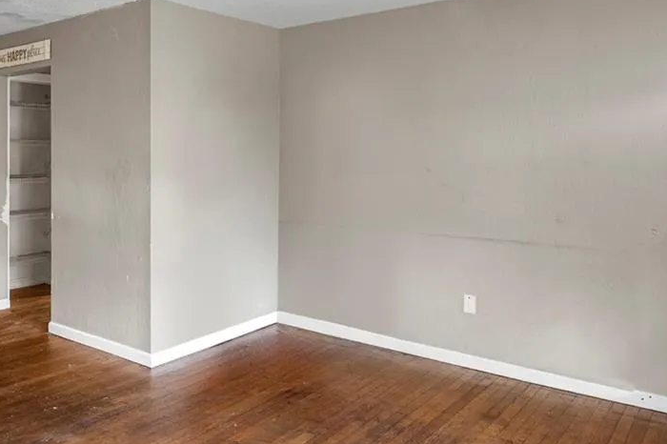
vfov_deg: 40.7
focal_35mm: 32
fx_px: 593
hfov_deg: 55.8
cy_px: 160
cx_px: 165
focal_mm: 14
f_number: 8
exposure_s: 1/40
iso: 800
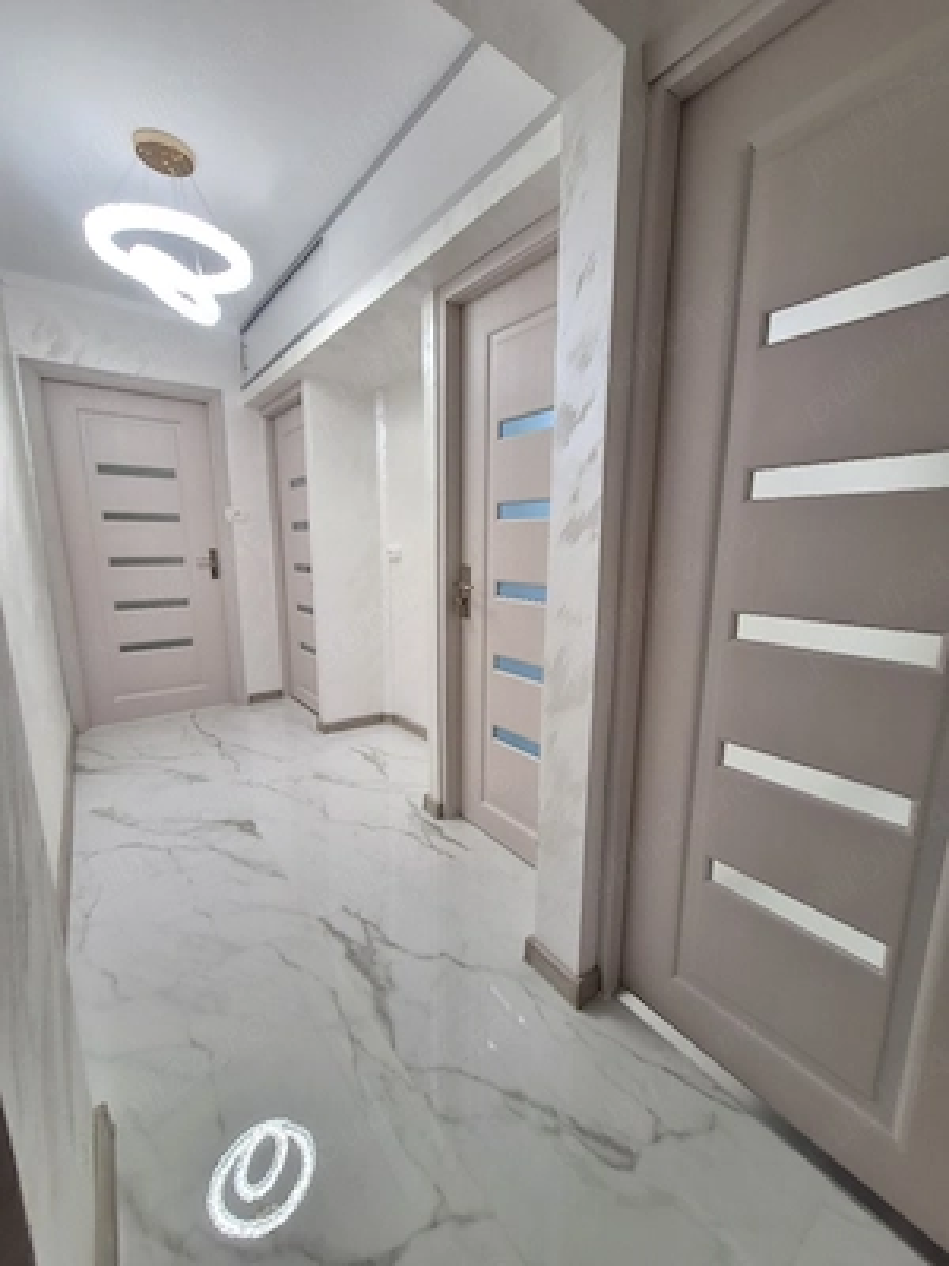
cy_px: 633
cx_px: 474
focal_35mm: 13
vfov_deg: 106.2
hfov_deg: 89.9
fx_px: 475
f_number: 2.2
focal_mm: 1.74
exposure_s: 1/50
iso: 64
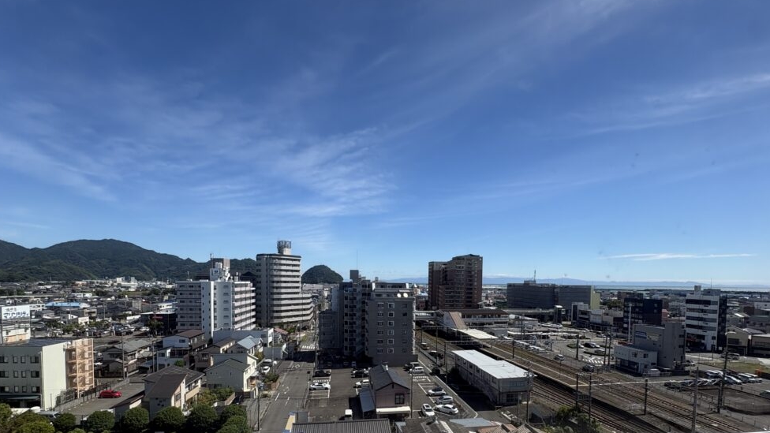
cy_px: 297
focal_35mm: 16
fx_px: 327
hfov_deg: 99.4
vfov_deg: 64.9
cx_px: 382
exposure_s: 1/1880
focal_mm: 2.22
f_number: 2.2
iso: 40
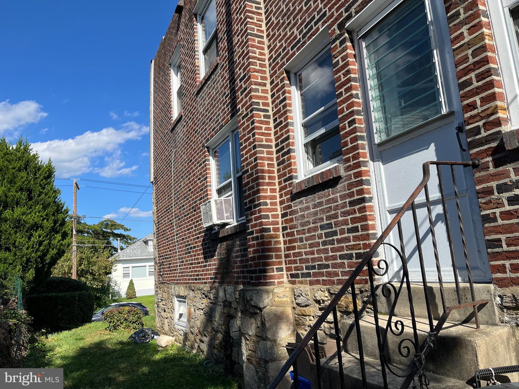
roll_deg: +4.5
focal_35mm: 26
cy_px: 194
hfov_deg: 67.3
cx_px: 260
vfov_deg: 53.1
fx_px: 390
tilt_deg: +10.1
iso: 50
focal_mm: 5.1
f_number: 1.6
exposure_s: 1/2755
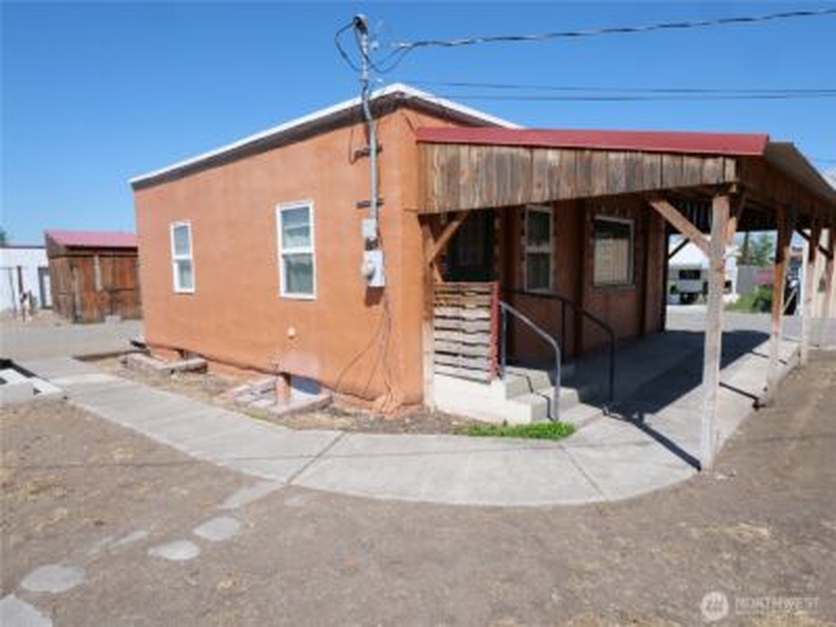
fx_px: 531
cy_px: 314
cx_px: 418
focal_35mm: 22
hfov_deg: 76.4
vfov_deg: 61.1
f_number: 7.1
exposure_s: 1/500
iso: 200
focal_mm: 11
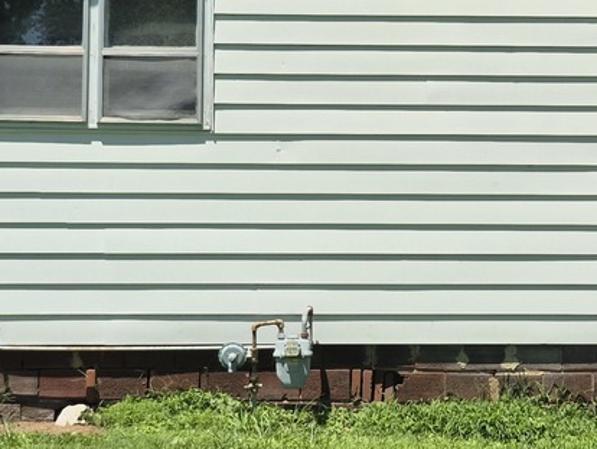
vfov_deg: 18.4
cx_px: 430
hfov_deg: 24.2
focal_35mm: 80
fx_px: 1381
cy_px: 134
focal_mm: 5.4
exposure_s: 1/2408
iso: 25
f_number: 1.8
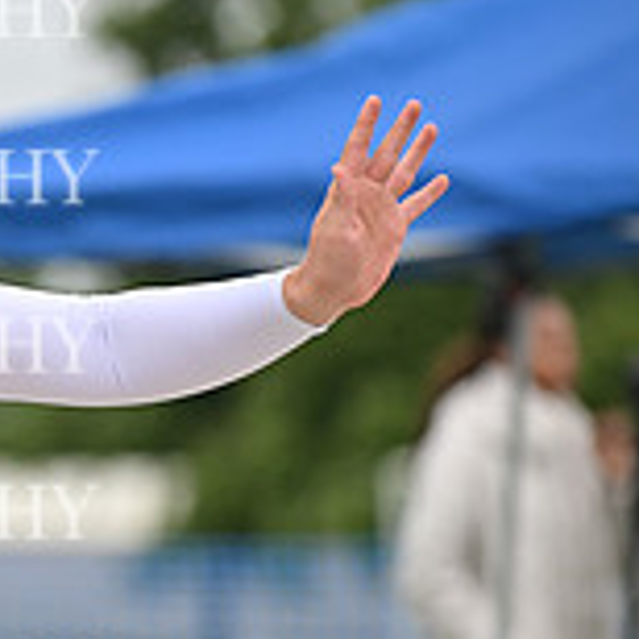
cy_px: 595
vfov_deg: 3.2
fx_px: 11403
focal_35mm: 546
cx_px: -502
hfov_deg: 3.2
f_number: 3.5
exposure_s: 1/2000
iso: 400
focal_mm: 170
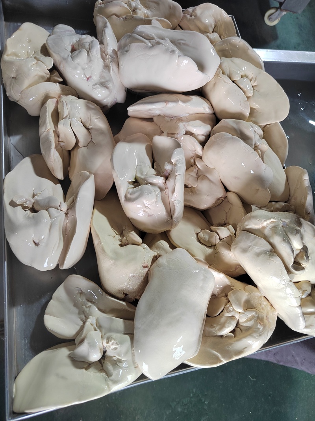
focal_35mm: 23
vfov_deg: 73.9
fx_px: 279
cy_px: 210
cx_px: 158
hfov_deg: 58.9
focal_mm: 5.52
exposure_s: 1/100
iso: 453
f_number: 1.9
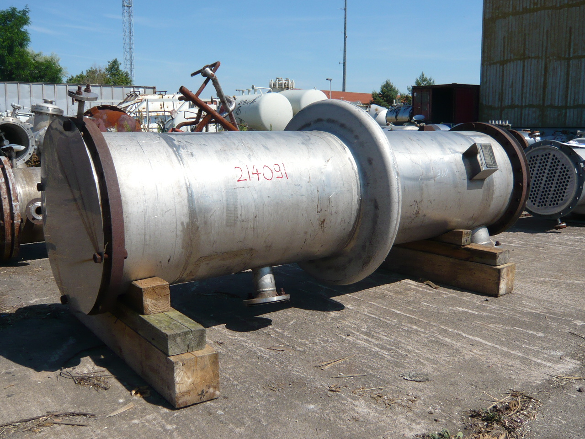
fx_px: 541
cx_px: 292
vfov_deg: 44.2
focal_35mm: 32
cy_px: 220
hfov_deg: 56.8
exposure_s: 1/200
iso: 100
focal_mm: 4.6
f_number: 8
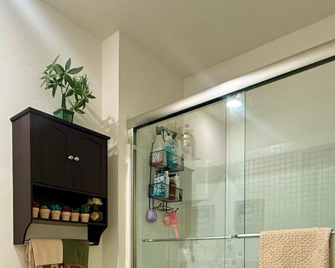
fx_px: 317
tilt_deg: -0.9
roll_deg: -0.9
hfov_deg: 54.5
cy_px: 262
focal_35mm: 32
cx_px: 110
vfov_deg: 40.7
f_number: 2.2
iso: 400
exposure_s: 1/60
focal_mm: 2.22
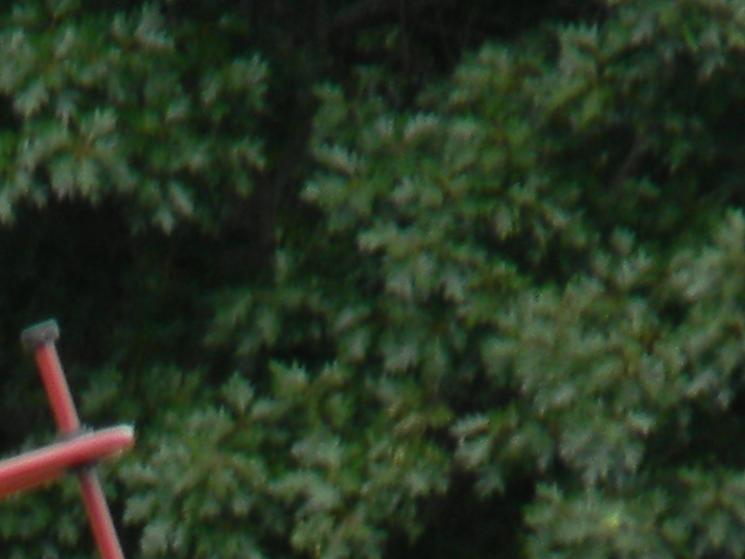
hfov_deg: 1.1
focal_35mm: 1725
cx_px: -966
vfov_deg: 0.9
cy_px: 1314
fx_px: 37131
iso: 80
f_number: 5.4
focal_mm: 60.7
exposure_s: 1/158
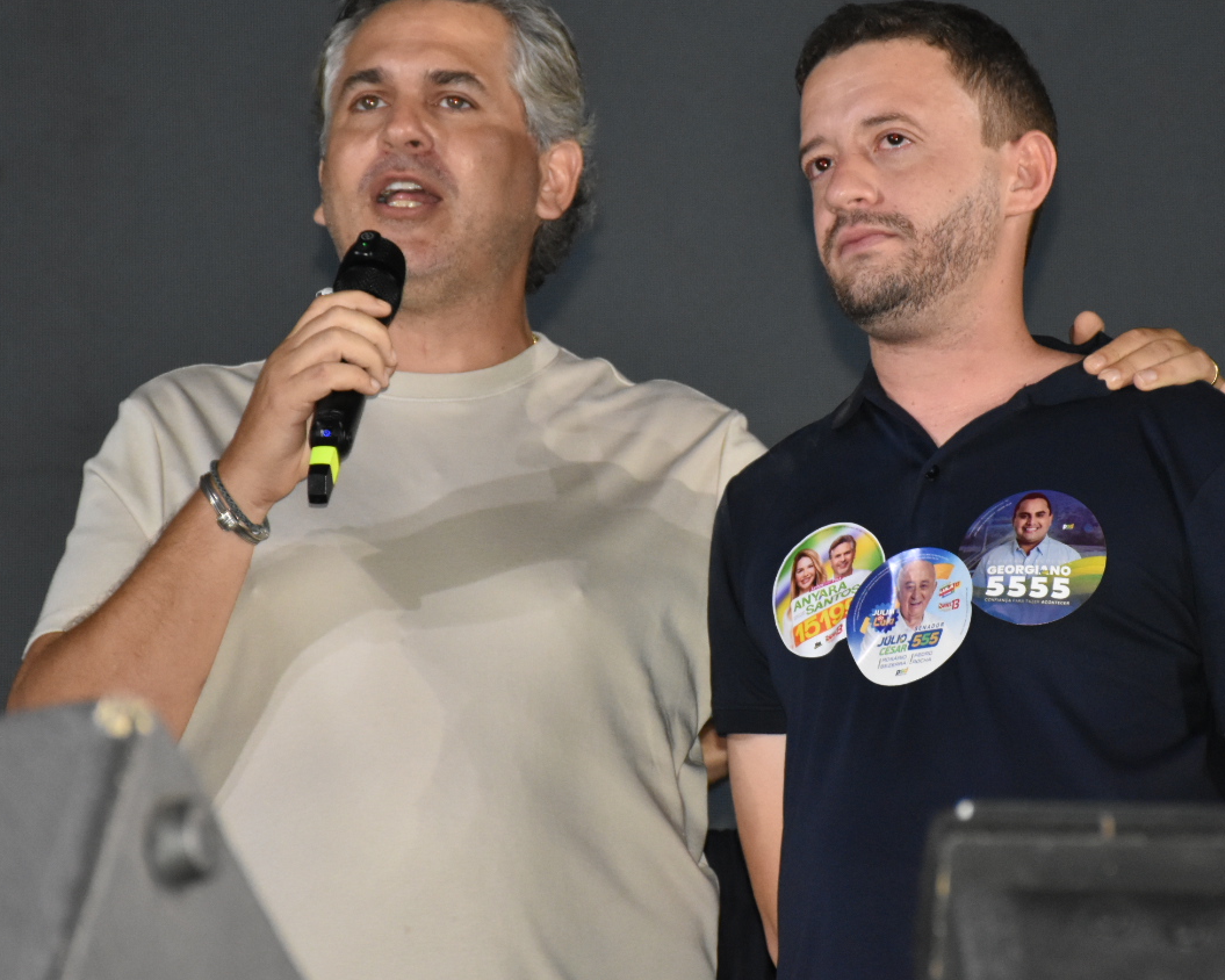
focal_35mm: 242
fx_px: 8774
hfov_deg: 8.0
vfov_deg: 6.4
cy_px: 401
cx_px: 656
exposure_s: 1/100
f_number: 5.6
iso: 2500
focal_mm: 112
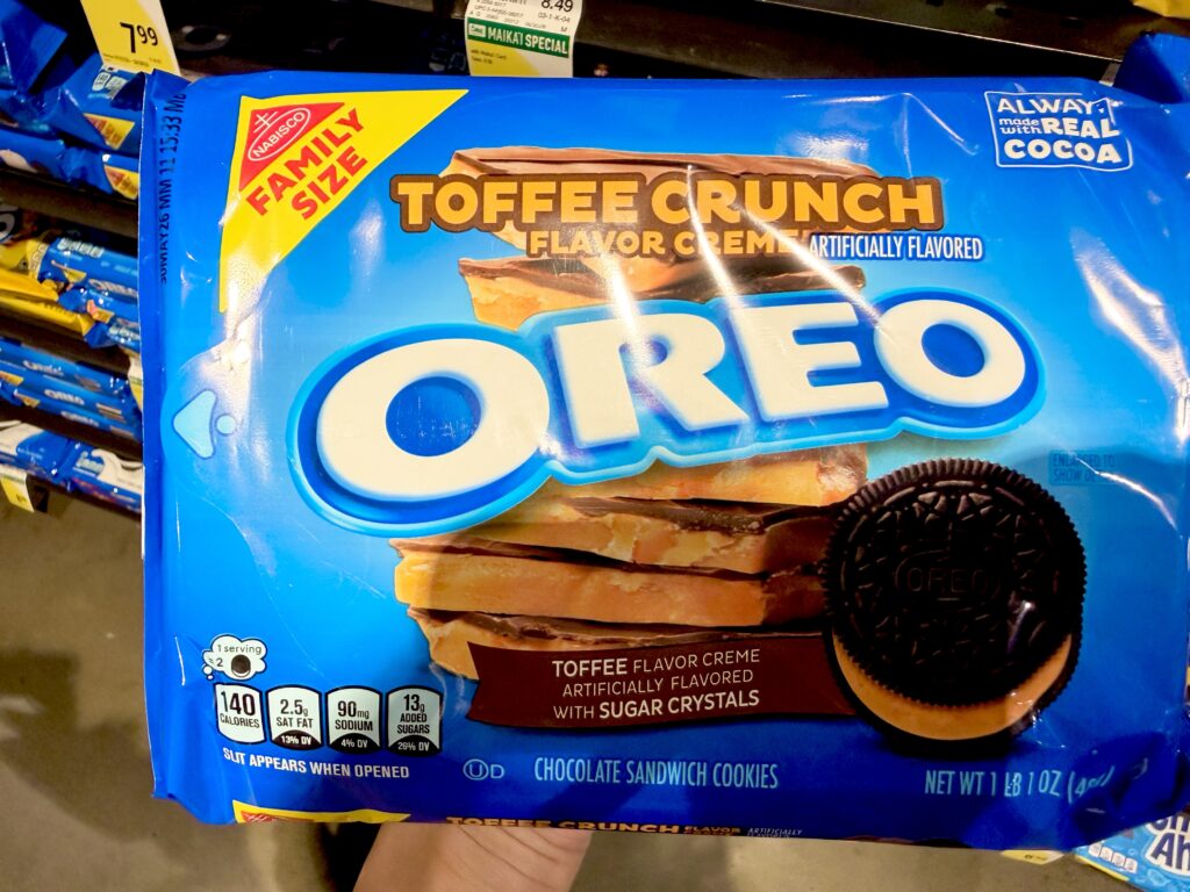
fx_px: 825
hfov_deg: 71.6
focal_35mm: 24
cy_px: 446
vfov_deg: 56.8
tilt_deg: -58.2
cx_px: 595
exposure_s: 1/120
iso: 200
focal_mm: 2.22
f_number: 2.2
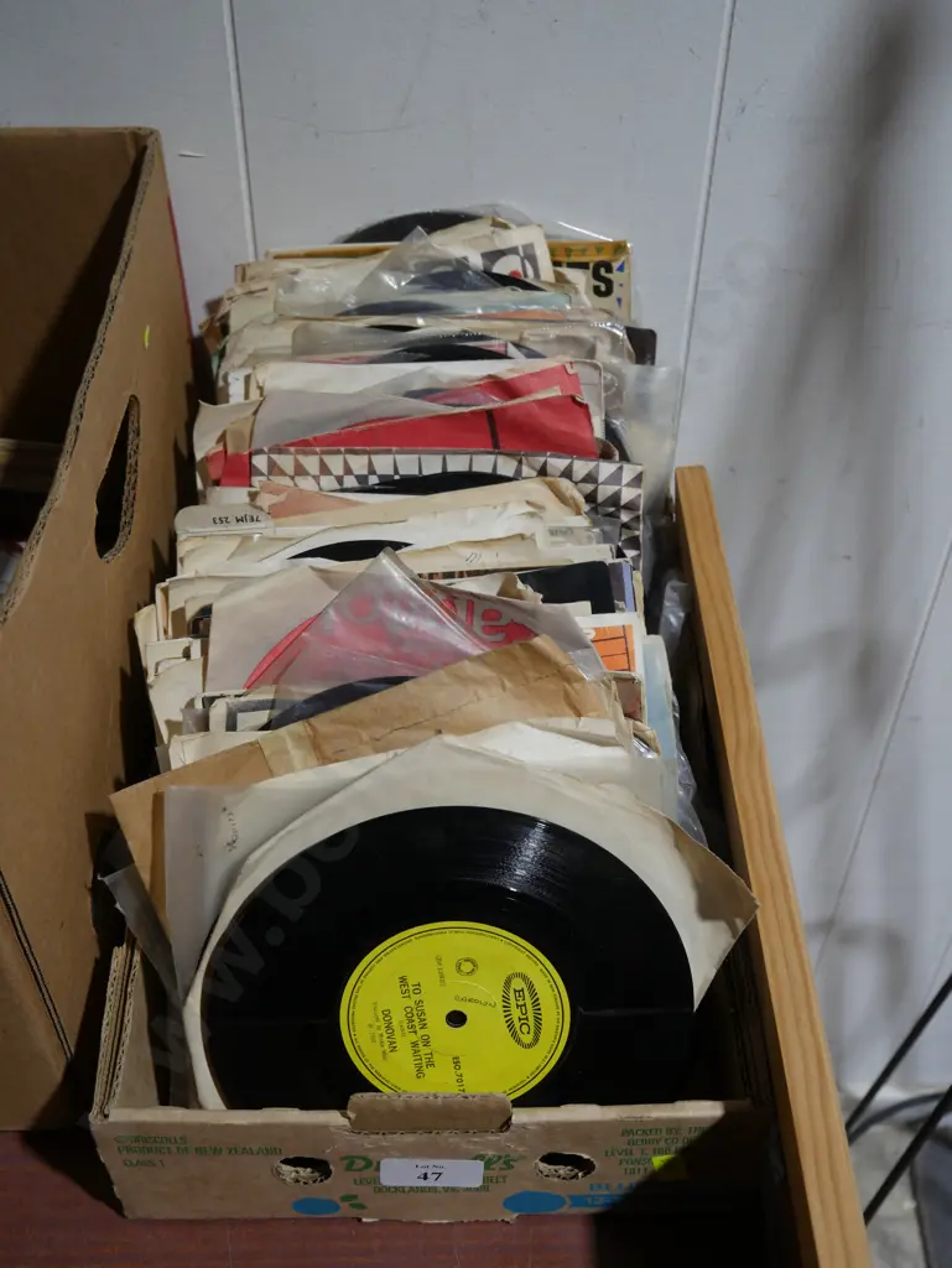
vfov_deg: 46.8
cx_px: 476
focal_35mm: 40
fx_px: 1466
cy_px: 634
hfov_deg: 36.0
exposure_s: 1/60
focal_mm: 20
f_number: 4.5
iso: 250
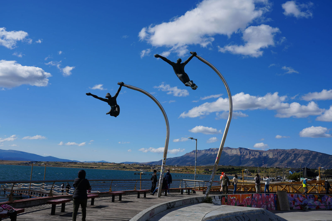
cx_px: 166
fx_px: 323
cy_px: 110
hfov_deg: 54.4
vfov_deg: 37.8
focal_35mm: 35
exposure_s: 1/320
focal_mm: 35
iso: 100
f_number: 10
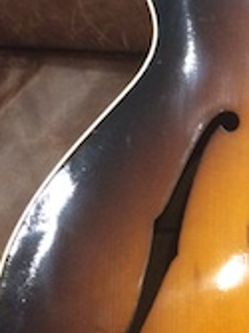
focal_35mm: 108
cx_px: 374
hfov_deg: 13.0
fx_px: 1037
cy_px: 179
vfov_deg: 18.2
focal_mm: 4.12
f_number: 2.2
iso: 320
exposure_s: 1/30
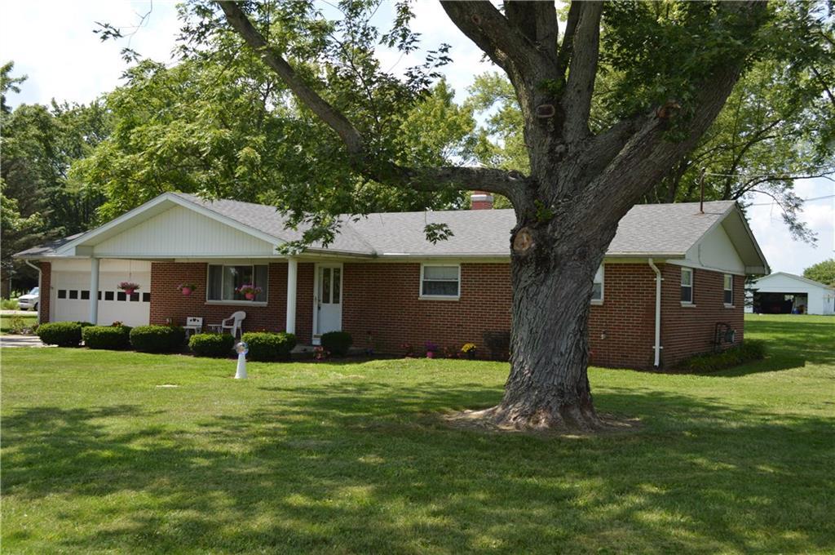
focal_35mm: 39
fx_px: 903
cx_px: 418
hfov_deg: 49.6
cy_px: 278
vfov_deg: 34.1
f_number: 6.3
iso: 100
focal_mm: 26
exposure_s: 1/160
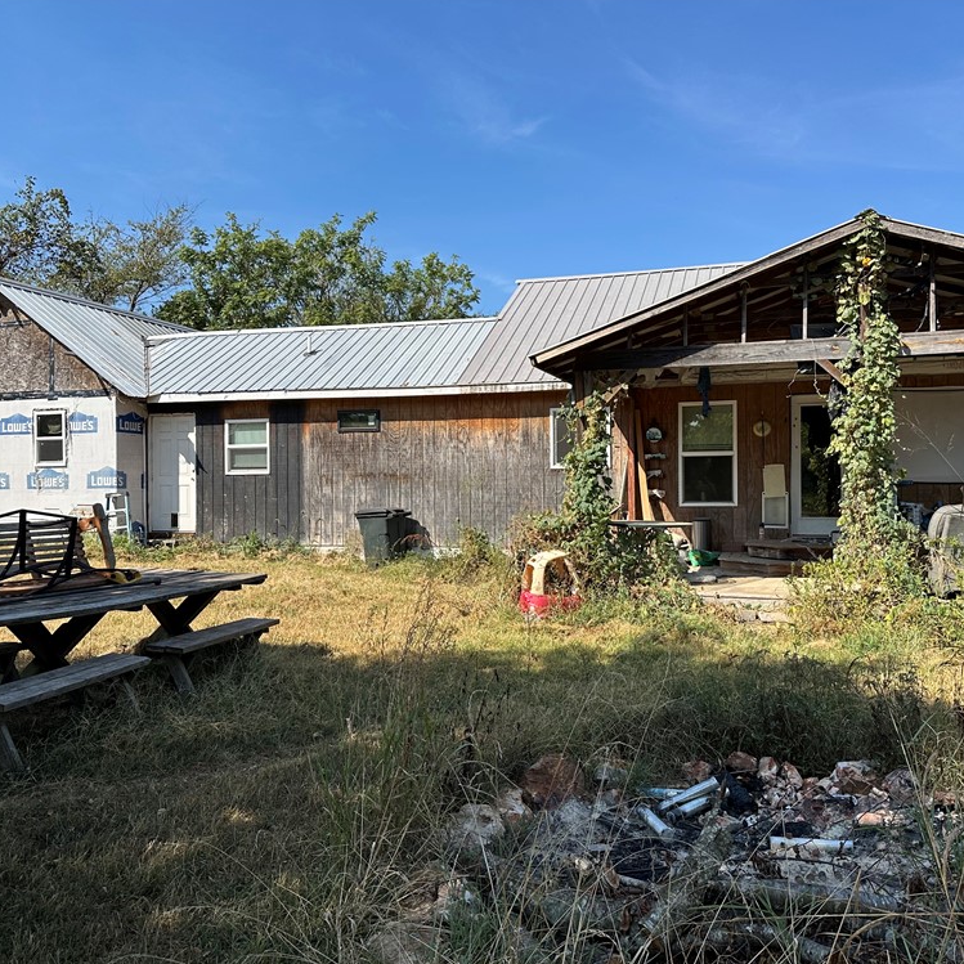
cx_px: 523
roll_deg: +0.7
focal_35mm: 29
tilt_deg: +1.7
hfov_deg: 55.6
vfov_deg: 55.6
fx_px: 914
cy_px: 480
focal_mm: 6.86
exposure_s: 1/3597
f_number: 1.78
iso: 80
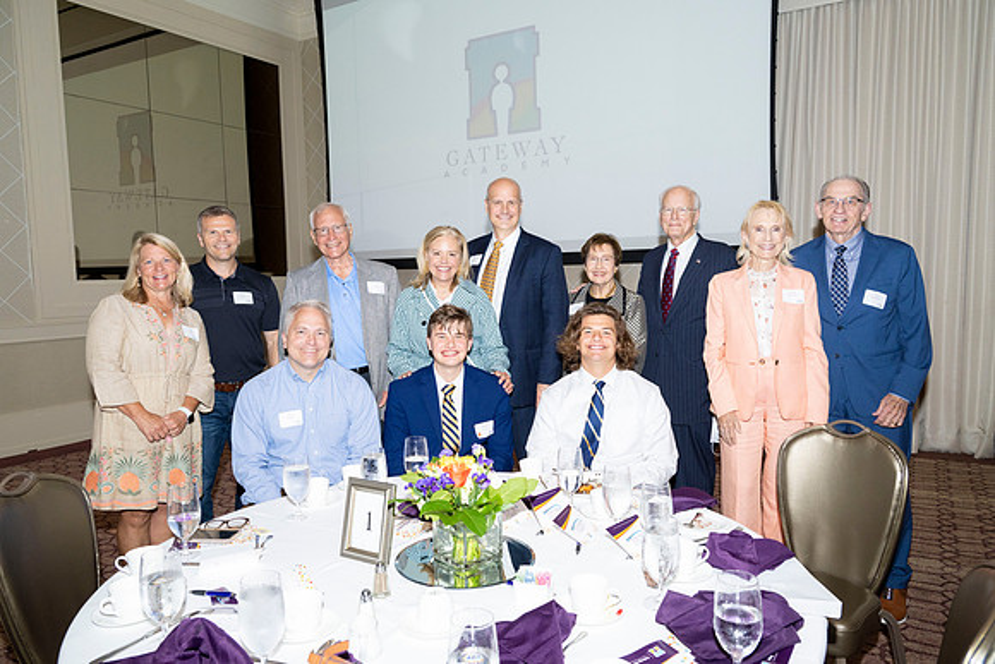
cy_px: 332
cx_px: 498
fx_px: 733
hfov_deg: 68.4
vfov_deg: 48.8
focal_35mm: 26
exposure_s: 1/200
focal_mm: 26.5
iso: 800
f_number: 5.6
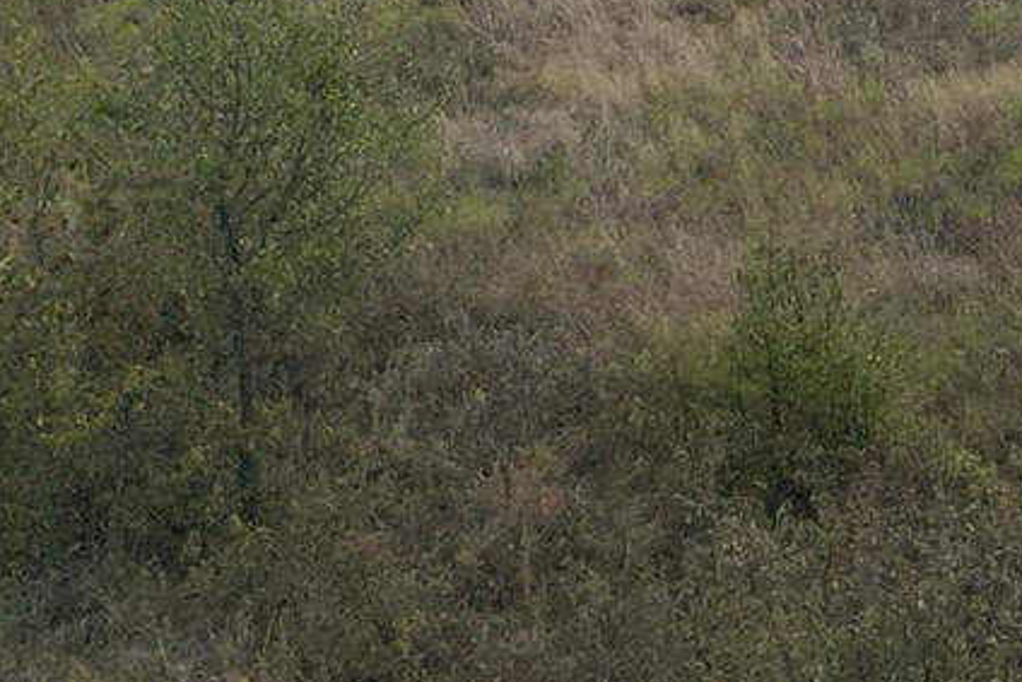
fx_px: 3209
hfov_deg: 16.4
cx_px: 1576
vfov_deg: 10.4
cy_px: -978
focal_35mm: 113
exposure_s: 1/500
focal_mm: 4.4
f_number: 2.8
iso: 100
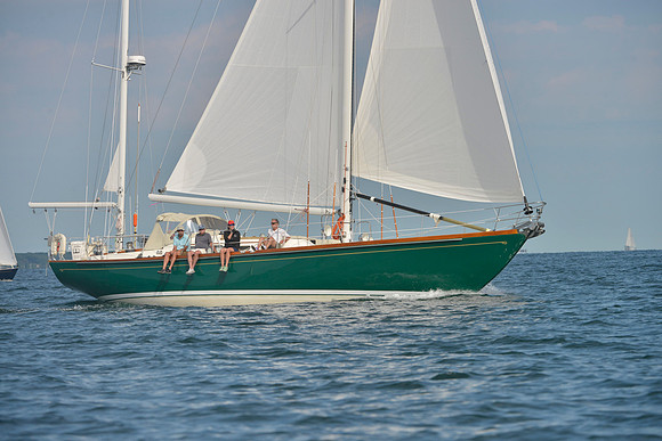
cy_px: 220
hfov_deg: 7.4
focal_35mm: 280
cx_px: 331
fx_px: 5150
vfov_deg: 4.9
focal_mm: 280
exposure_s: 1/1600
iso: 280
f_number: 8
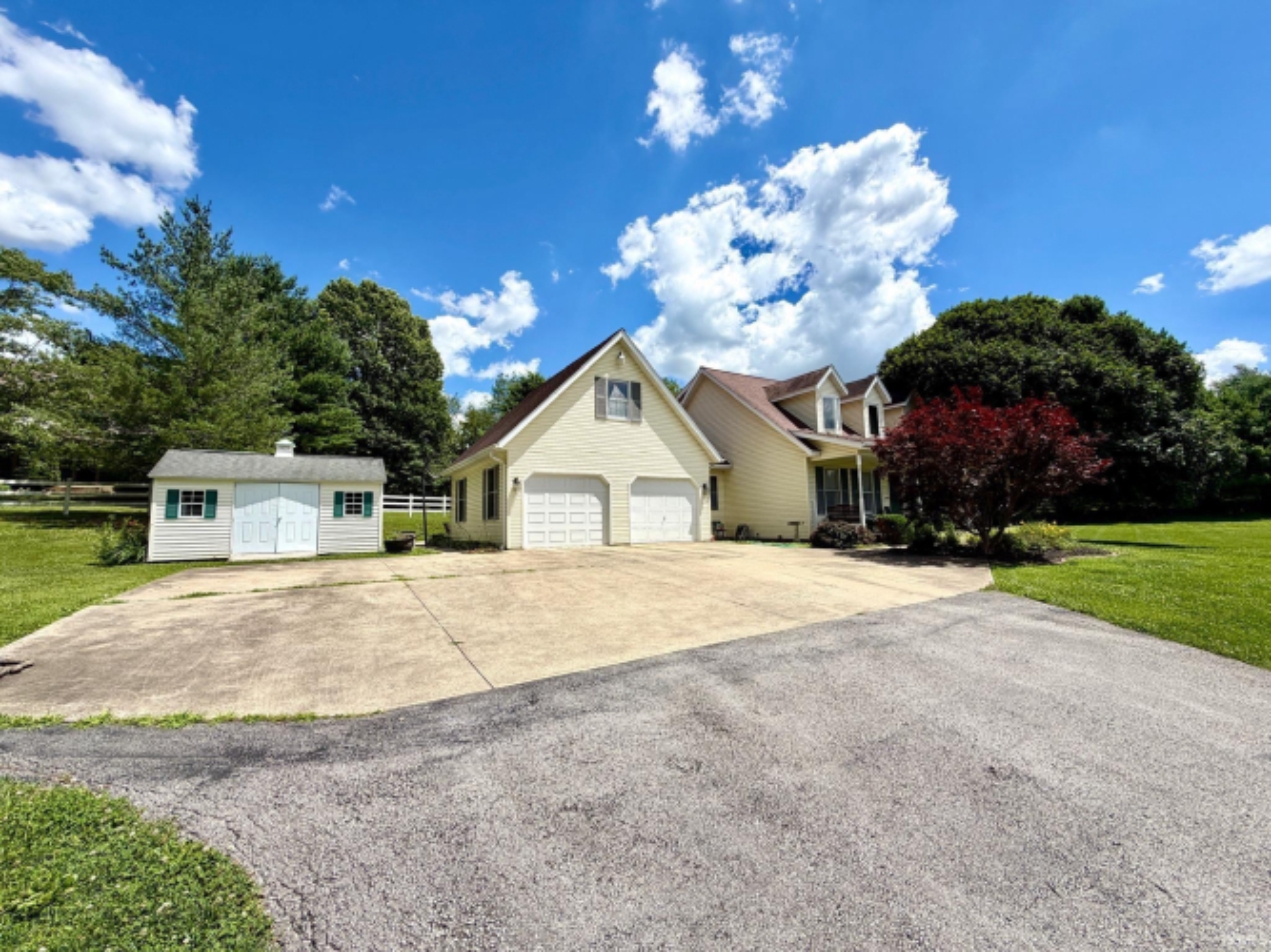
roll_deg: +2.0
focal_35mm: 14
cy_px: 476
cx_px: 636
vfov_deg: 85.7
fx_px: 514
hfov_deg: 102.1
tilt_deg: +5.6
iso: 20
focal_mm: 2.22
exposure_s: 1/1211
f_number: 2.2
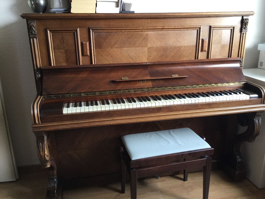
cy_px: 100
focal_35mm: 31
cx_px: 132
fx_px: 237
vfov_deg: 45.4
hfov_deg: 58.4
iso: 50
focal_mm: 3.3
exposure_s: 1/33
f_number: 2.4
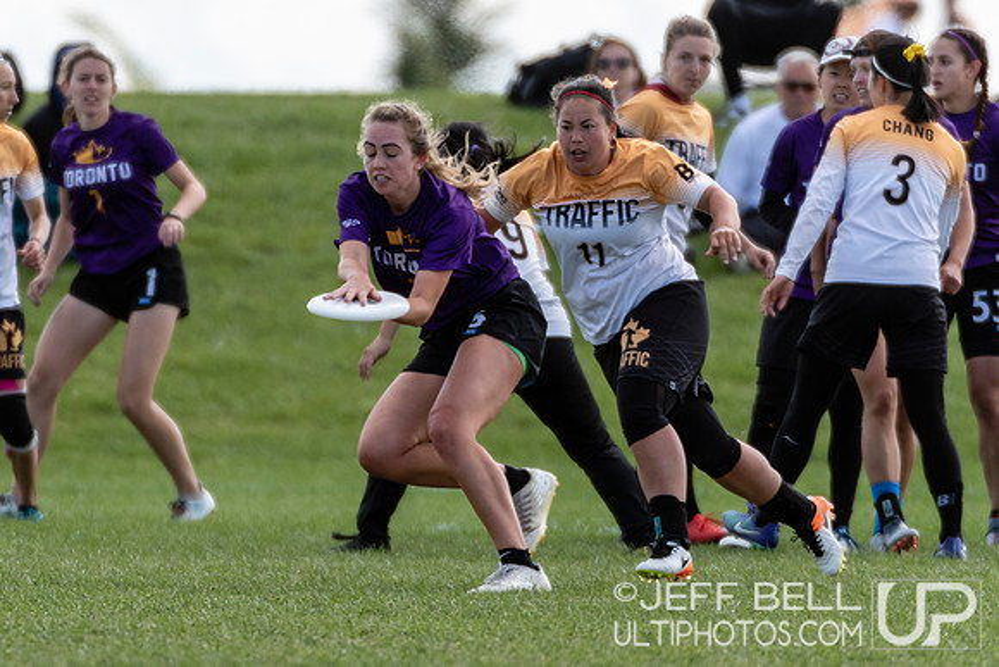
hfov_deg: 2.0
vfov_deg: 1.3
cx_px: 399
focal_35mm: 1057
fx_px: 29347
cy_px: 290
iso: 100
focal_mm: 400
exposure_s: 1/1000
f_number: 4
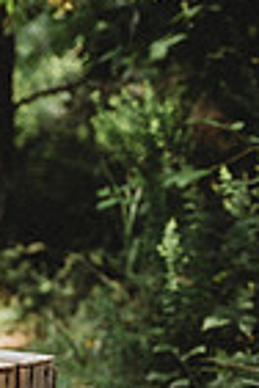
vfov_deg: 15.3
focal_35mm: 132
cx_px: -518
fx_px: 1424
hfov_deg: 8.6
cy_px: 362
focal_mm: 32
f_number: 2.8
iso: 100
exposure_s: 1/320
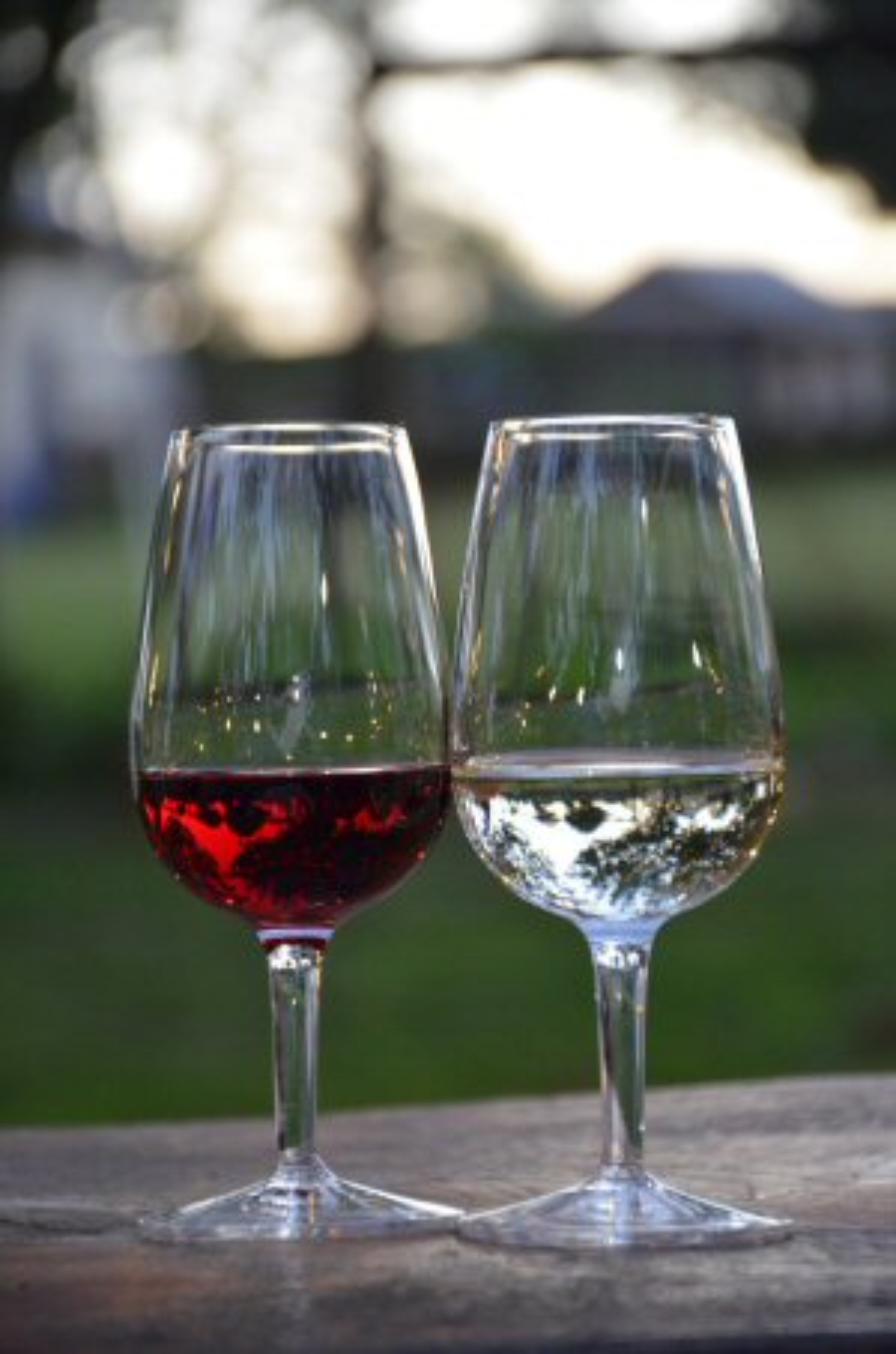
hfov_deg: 9.1
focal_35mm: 150
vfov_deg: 13.7
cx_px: 448
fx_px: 5625
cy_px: 677
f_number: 5.6
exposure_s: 1/80
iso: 1600
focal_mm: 100
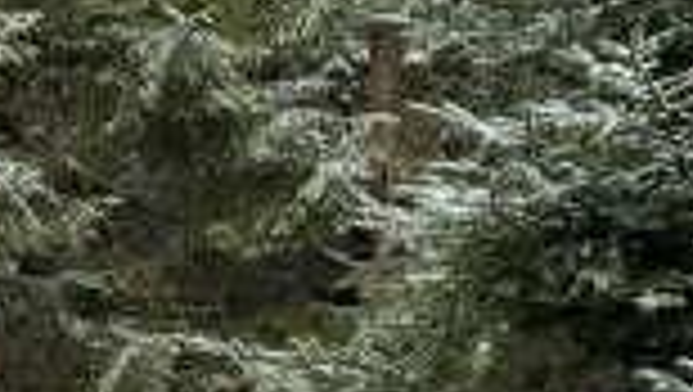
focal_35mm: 204
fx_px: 3753
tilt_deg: -9.4
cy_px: 1293
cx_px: 441
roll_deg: -0.9
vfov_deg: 5.5
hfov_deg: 10.5
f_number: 1.78
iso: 64
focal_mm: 6.86
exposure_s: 1/1770
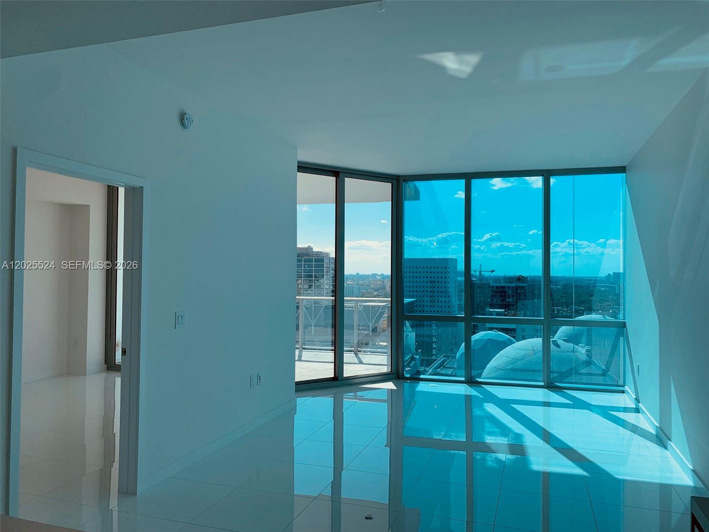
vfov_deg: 53.1
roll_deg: -0.7
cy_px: 266
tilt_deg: +1.3
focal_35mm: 26
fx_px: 533
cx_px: 354
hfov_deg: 67.3
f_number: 1.8
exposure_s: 1/911
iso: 25
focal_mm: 4.25
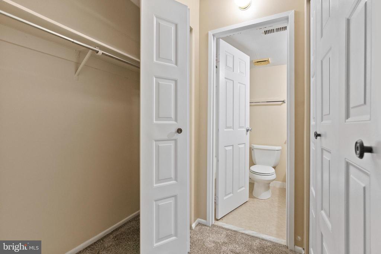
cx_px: 190
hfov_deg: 96.7
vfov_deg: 73.8
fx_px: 169
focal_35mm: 16
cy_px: 127
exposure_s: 1/2
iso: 3200
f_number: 7.1
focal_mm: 16
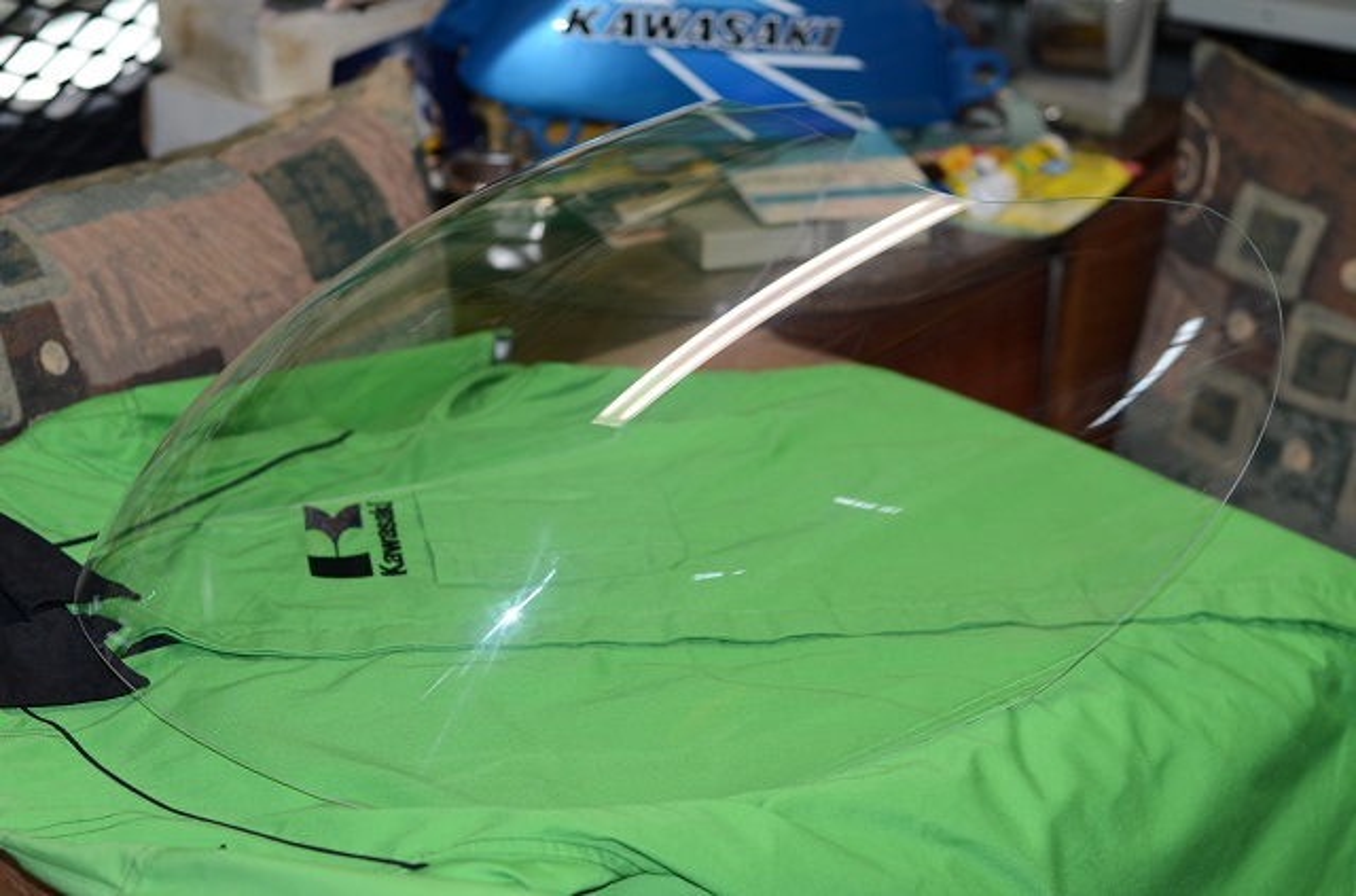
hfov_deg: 27.1
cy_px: 448
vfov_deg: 18.1
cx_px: 678
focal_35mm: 75
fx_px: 2817
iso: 100
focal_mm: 50
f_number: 2.8
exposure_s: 1/60
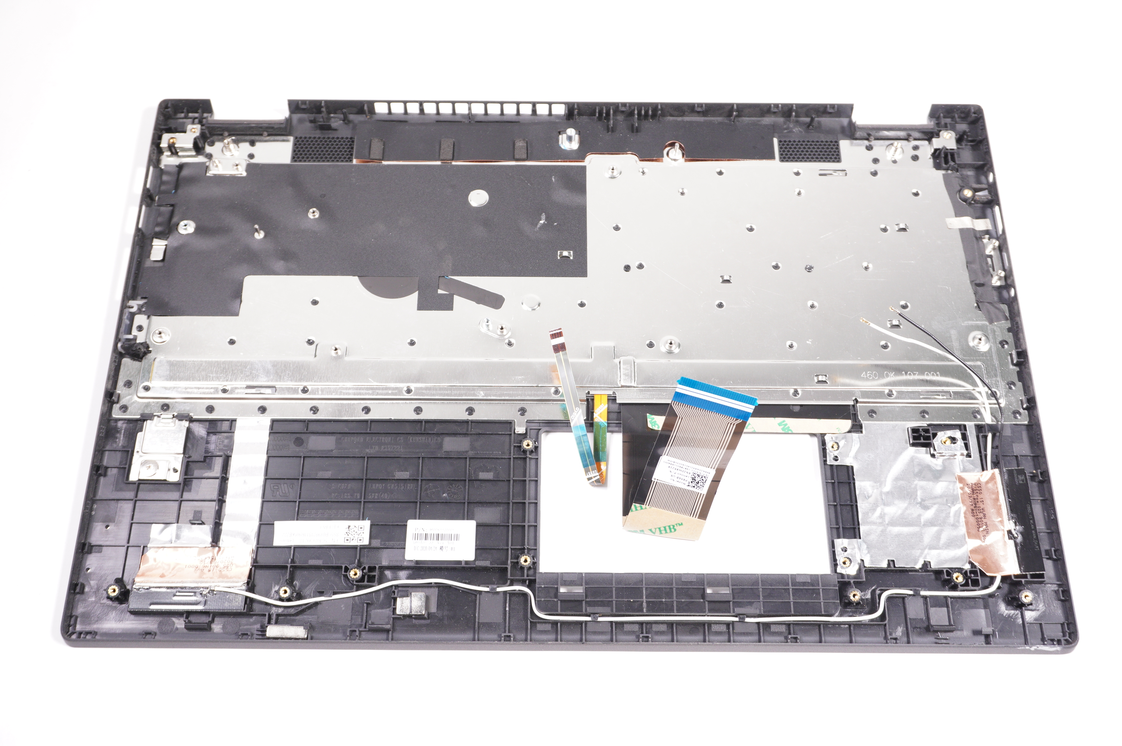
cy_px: 373
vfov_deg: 36.8
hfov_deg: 53.2
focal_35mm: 36
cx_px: 561
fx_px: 1121
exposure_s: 1/50
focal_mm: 24
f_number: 5.6
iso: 500
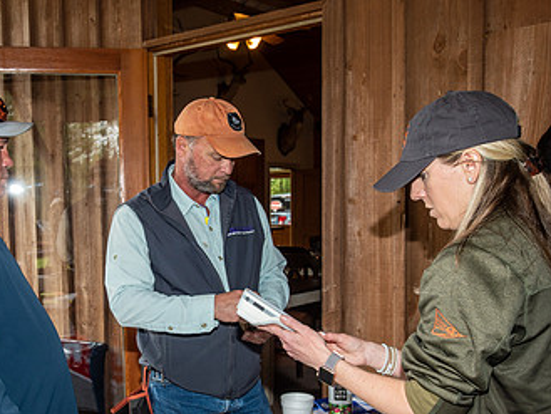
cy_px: 270
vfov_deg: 32.7
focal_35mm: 44
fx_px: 701
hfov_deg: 42.0
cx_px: 156
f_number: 5.6
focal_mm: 26
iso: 400
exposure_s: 1/60
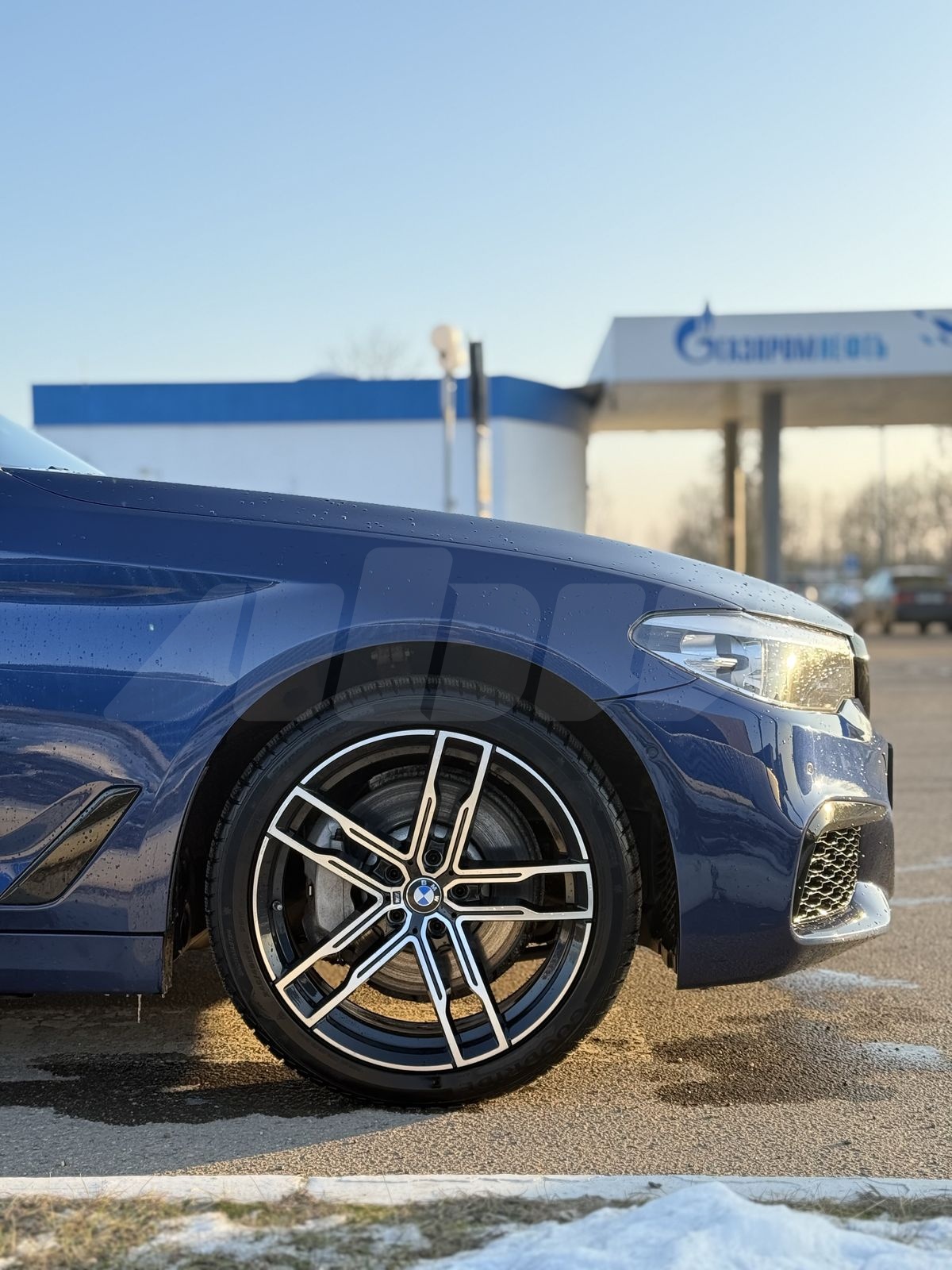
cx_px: 476
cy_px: 635
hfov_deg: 30.3
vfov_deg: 39.7
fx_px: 1760
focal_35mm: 48
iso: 100
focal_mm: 6.76
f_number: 1.78
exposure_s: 1/343
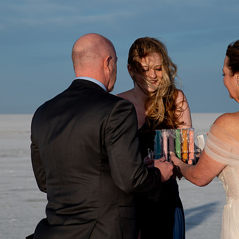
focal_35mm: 175
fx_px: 1367
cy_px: 88
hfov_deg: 10.0
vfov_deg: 10.0
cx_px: 154
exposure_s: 1/400
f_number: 8
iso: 200
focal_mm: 105
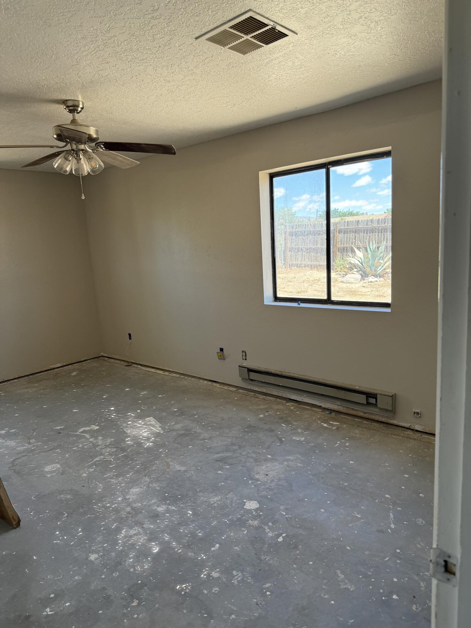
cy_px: 314
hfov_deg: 56.8
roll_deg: +1.5
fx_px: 435
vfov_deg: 71.6
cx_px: 236
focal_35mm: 24
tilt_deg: -7.5
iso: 100
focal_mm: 6.76
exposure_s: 1/243
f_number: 1.78
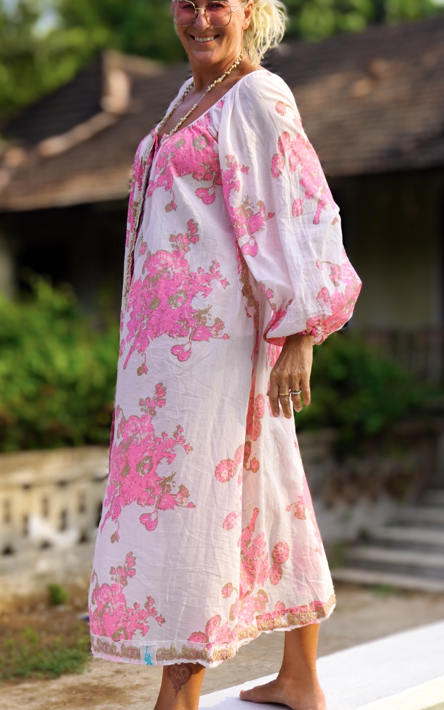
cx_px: 169
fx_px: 1330
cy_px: 358
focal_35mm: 69
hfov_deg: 18.9
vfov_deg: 29.9
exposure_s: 1/400
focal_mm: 33
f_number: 5.6
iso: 100
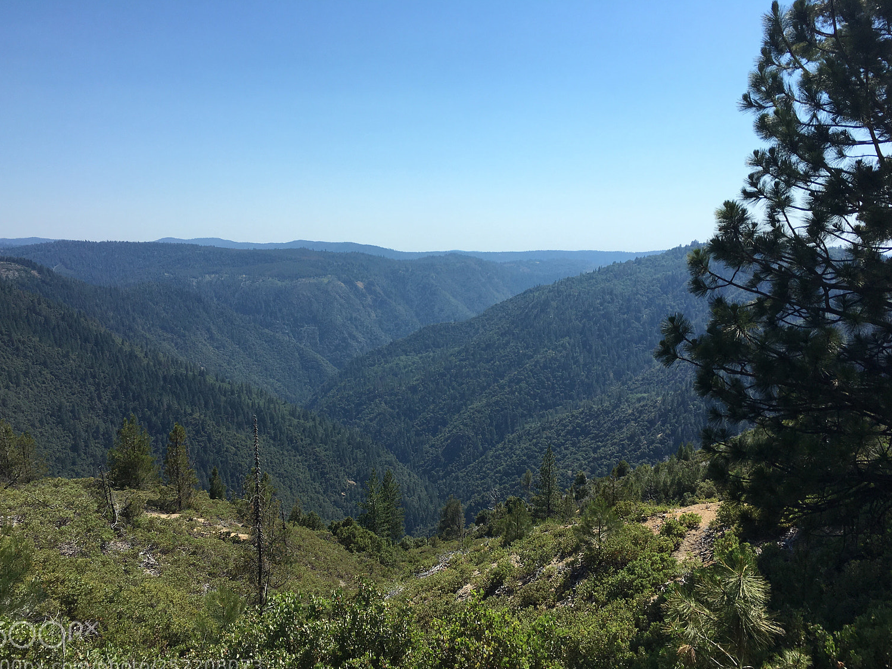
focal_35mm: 31
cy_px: 356
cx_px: 427
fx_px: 799
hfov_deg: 58.3
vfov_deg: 45.4
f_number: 2.2
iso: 25
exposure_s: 1/2262
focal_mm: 4.15
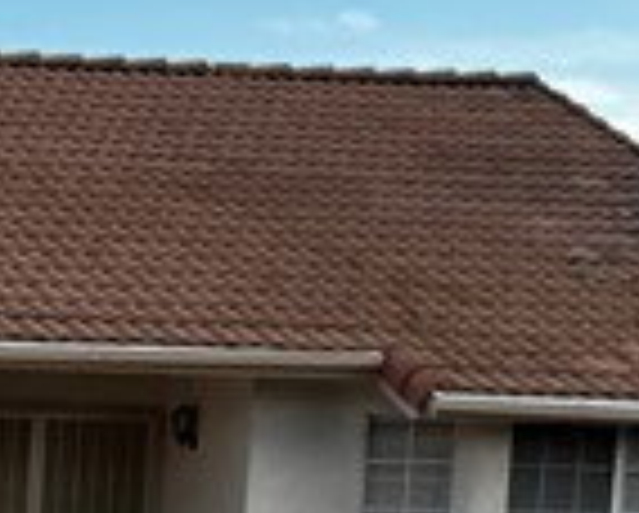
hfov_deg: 10.7
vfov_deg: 8.8
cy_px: 878
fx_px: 3201
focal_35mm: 169
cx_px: -508
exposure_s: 1/1010
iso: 80
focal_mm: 6.76
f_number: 1.78
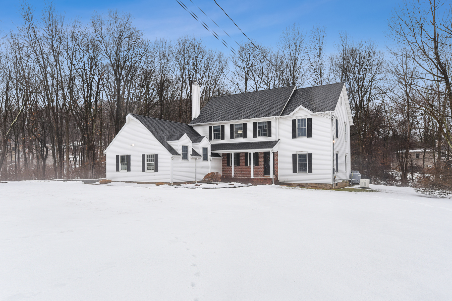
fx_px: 301
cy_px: 150
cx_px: 226
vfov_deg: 53.1
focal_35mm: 24
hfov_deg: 73.7
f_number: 8
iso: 400
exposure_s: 1/160
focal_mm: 24
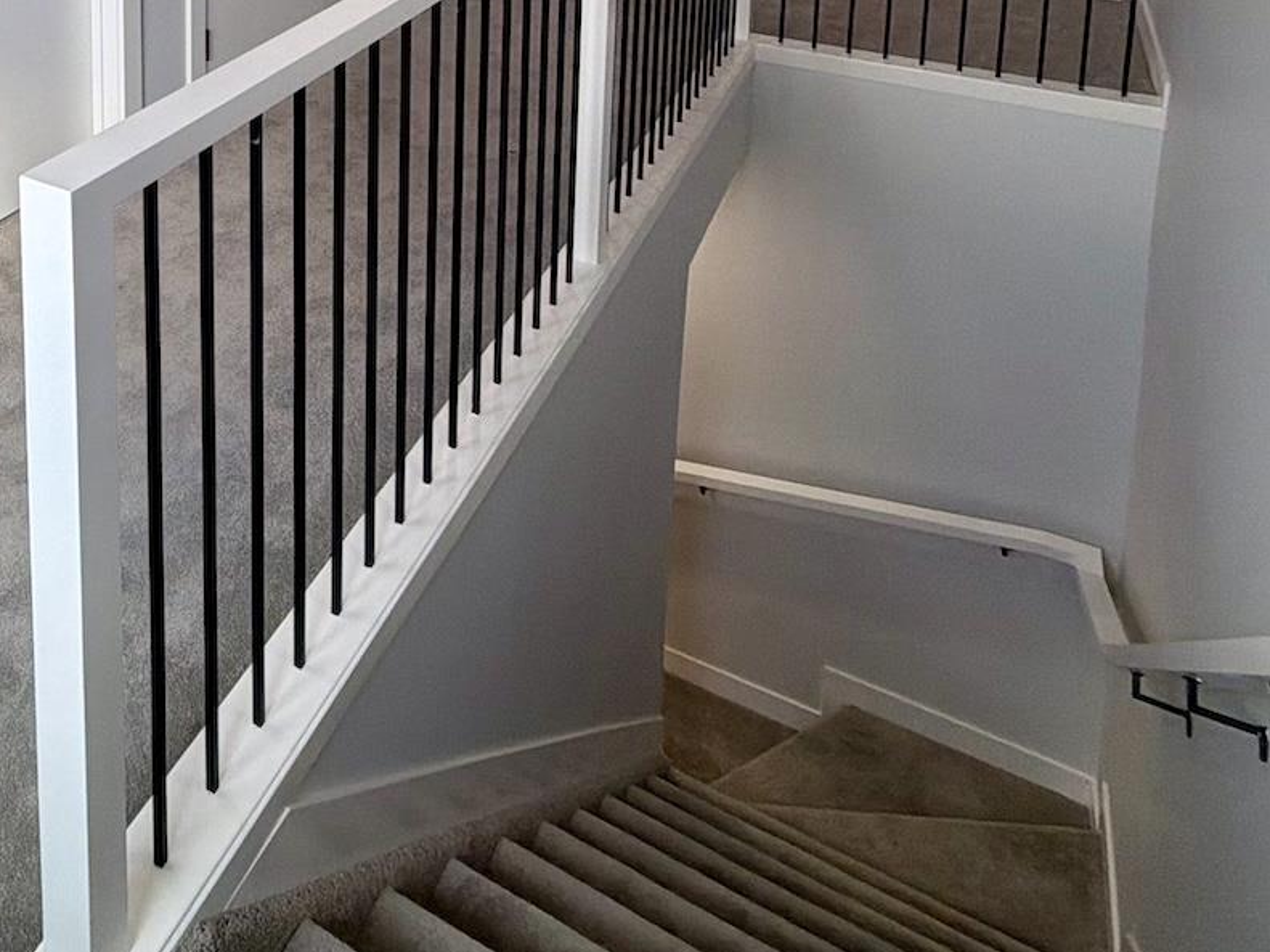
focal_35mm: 34
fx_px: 1247
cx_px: 167
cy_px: -193
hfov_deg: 49.1
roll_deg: +1.2
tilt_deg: -6.5
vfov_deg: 33.8
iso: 64
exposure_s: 1/120
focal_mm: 2.22
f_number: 2.2
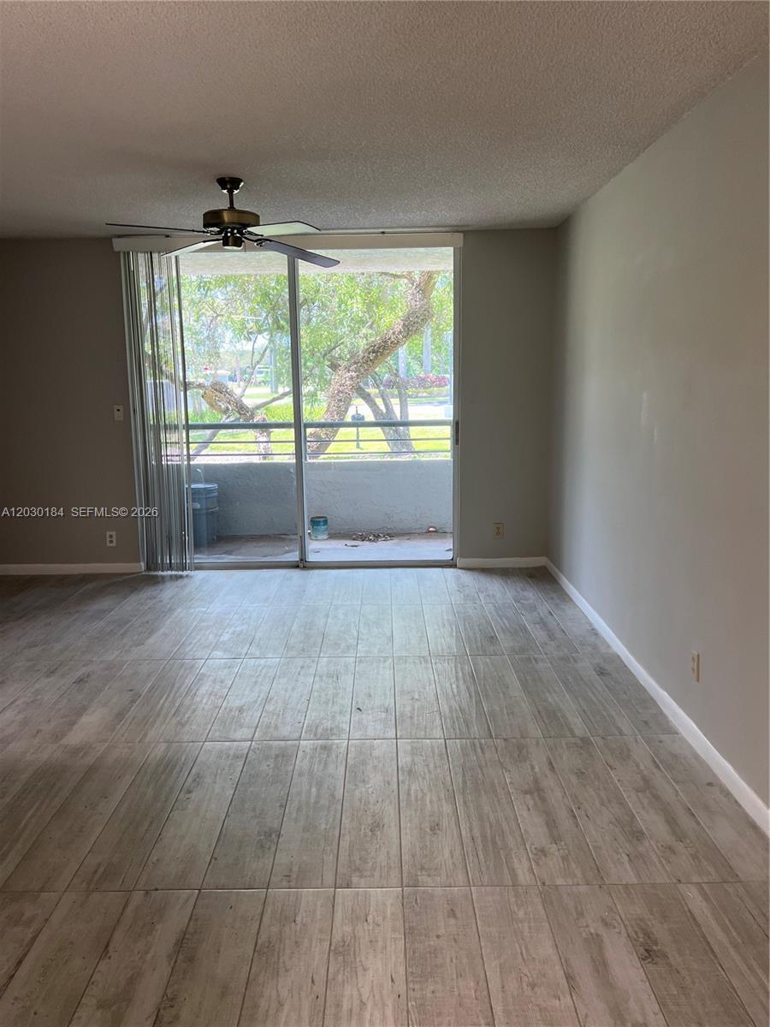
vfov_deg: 67.3
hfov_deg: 53.1
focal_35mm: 26
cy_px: 514
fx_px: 771
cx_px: 385
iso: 64
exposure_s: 1/166
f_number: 1.5
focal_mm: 5.7
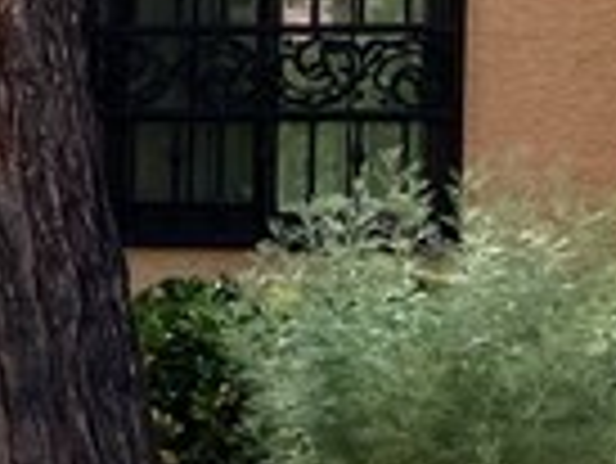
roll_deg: +0.1
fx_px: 3455
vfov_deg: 7.7
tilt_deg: -2.0
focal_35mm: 194
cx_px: -1331
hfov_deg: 8.3
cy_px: 284
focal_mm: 4.2
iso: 32
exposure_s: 1/1795
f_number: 1.6
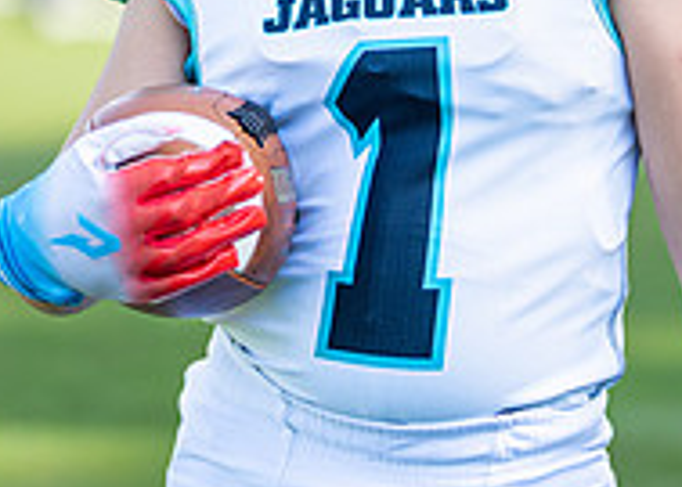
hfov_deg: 11.2
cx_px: 425
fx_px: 3467
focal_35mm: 179
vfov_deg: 8.0
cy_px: -47
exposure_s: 1/2000
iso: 100
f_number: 1.2
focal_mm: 50
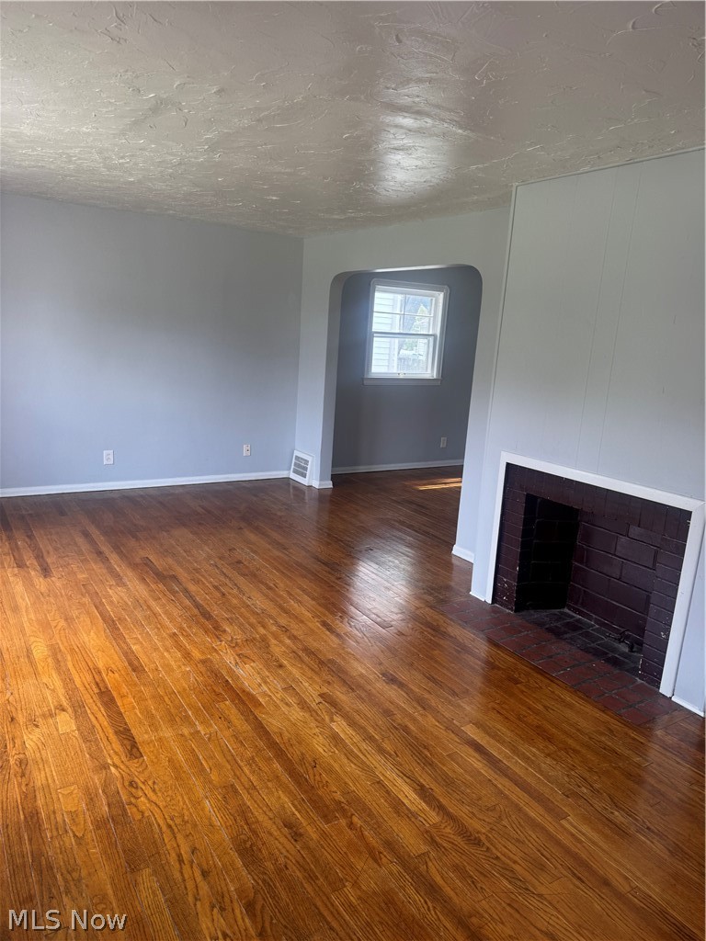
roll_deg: -3.4
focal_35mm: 24
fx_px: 653
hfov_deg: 56.8
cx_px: 353
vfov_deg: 71.6
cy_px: 470
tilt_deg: -11.6
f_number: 1.78
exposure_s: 1/121
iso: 64
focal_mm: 6.76
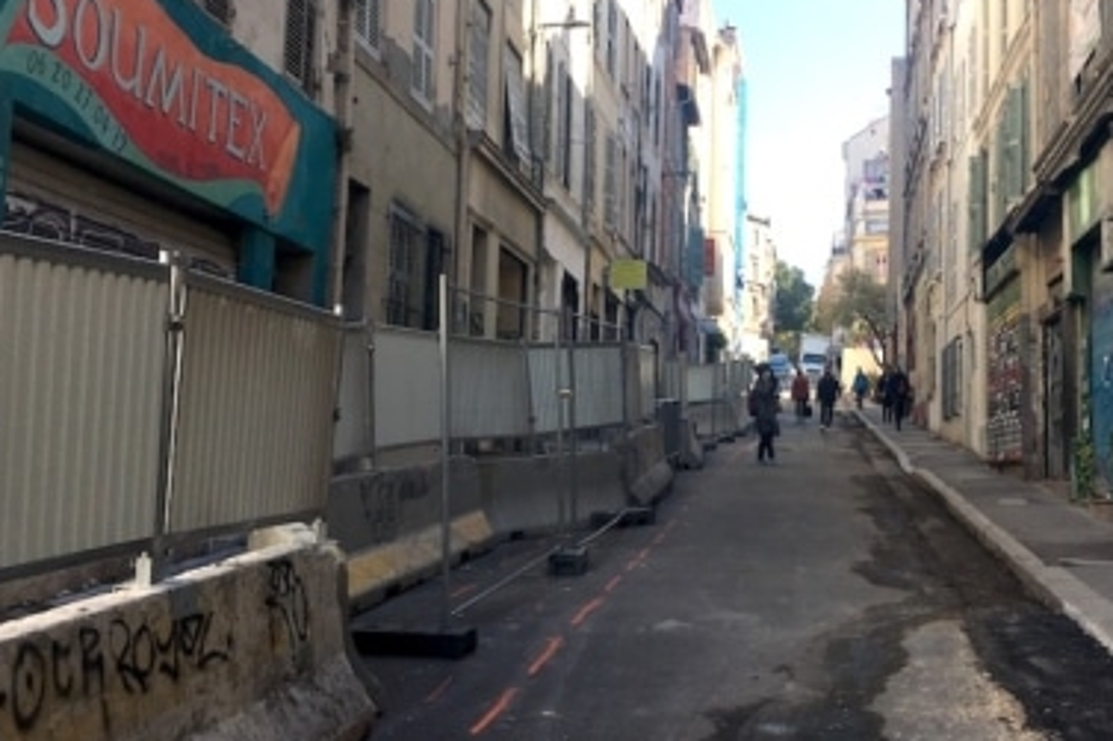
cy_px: 289
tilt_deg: +8.1
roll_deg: -1.5
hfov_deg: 40.6
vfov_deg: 28.0
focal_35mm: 48
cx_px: 747
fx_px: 1483
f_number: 2.2
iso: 25
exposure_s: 1/610
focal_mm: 4.15
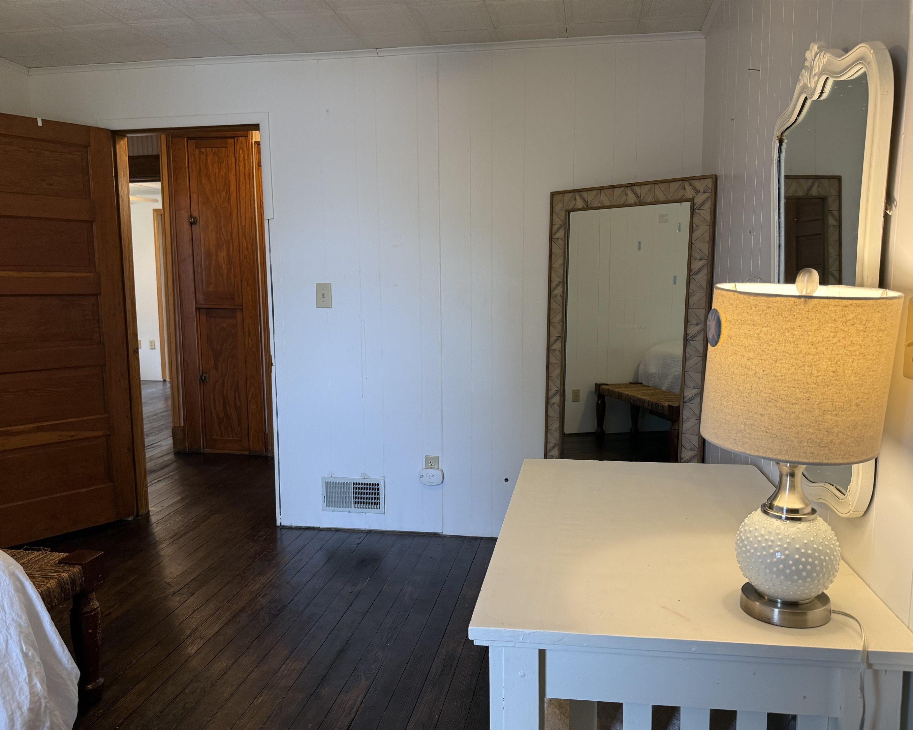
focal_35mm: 26
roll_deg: -0.5
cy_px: 378
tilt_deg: -7.0
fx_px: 703
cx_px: 476
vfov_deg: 54.9
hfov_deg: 66.0
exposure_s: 1/60
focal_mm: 6.76
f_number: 1.78
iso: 160
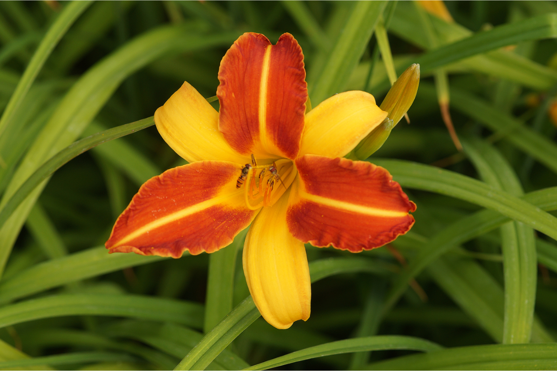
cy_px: 186
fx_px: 2321
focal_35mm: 150
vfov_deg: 9.1
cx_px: 278
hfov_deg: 13.7
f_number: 5.6
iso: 160
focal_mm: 100
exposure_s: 1/160
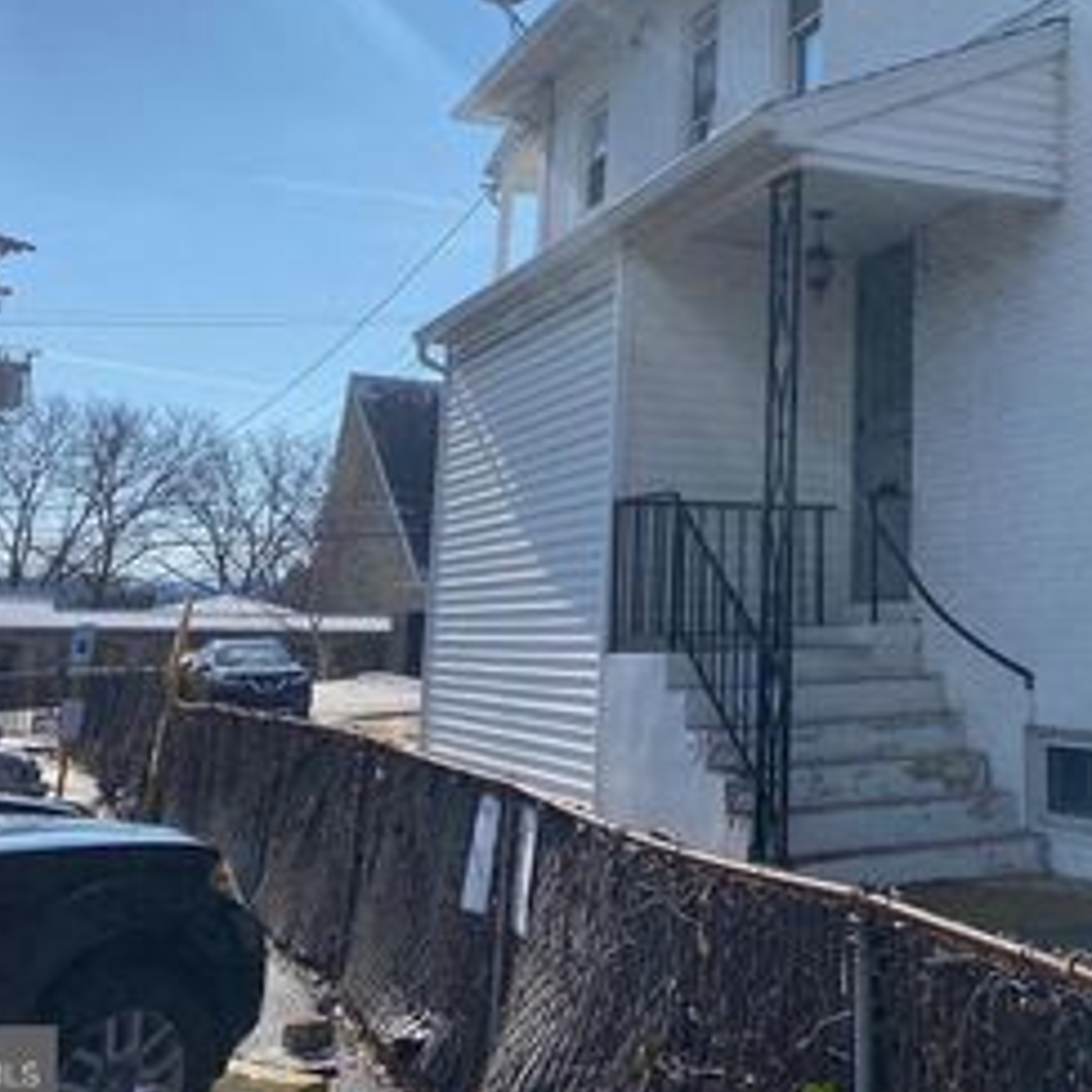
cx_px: 904
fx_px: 1677
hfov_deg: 34.7
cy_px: 275
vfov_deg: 35.3
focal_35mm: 47
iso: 32
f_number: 1.8
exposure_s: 1/6757
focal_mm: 4.25
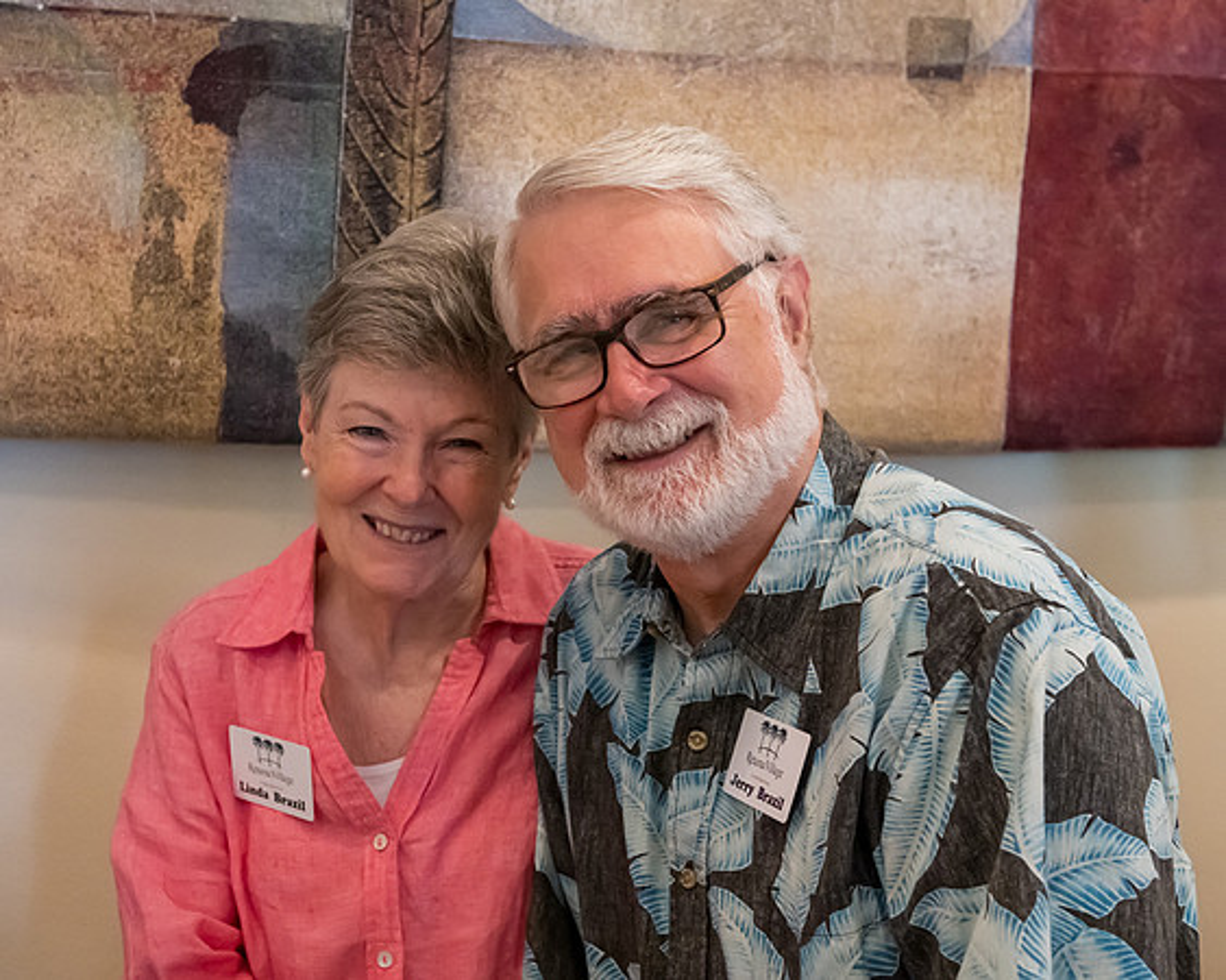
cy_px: 494
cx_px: 552
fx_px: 1940
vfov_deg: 28.3
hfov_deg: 35.0
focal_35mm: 53
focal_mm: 38
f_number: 4
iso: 10000
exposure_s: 1/200
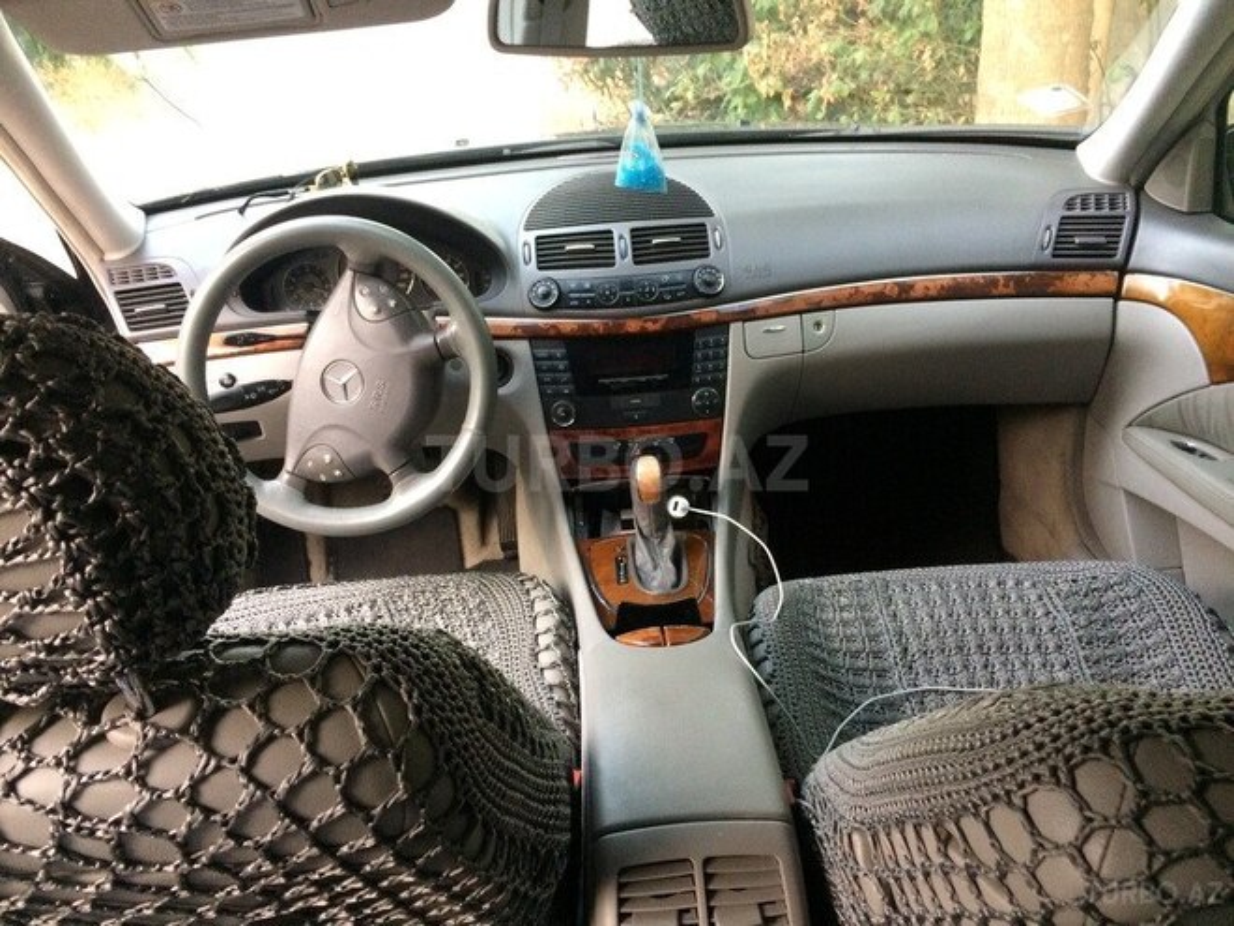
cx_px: 617
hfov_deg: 61.7
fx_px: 1034
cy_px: 463
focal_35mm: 29
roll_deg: +3.6
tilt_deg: -28.7
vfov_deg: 48.2
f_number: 2.2
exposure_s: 1/33
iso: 320
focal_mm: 4.15
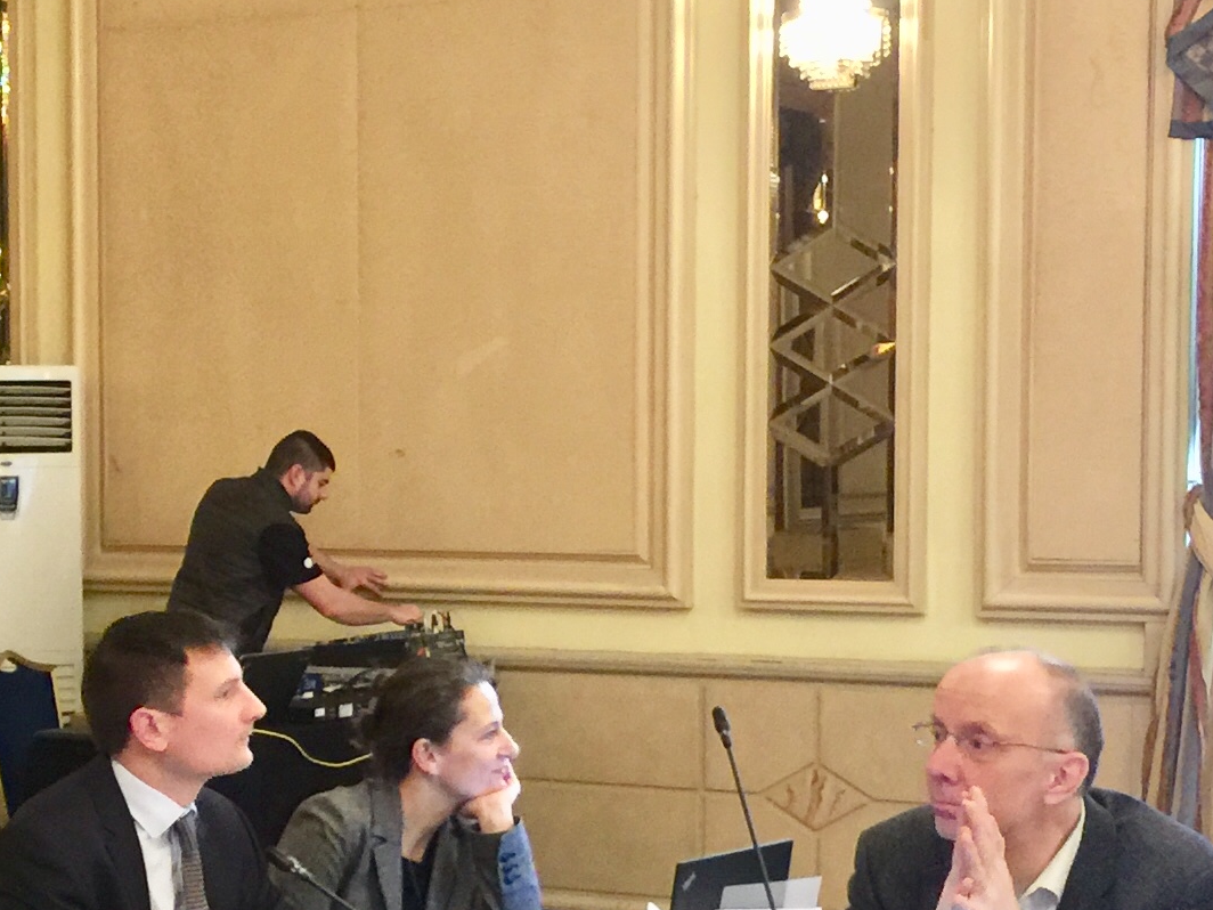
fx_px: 3119
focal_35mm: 89
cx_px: 215
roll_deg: -1.1
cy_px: 656
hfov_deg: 21.7
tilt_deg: -3.7
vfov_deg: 16.5
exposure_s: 1/10
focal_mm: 4.15
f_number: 2.2
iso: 100
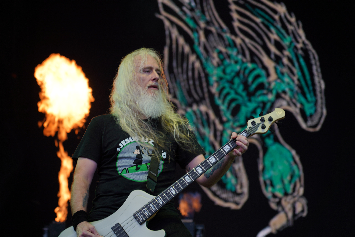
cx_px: 178
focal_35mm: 105
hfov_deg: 19.5
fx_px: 1035
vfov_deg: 13.0
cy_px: 118
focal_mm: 105
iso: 100
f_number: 4
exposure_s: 1/125
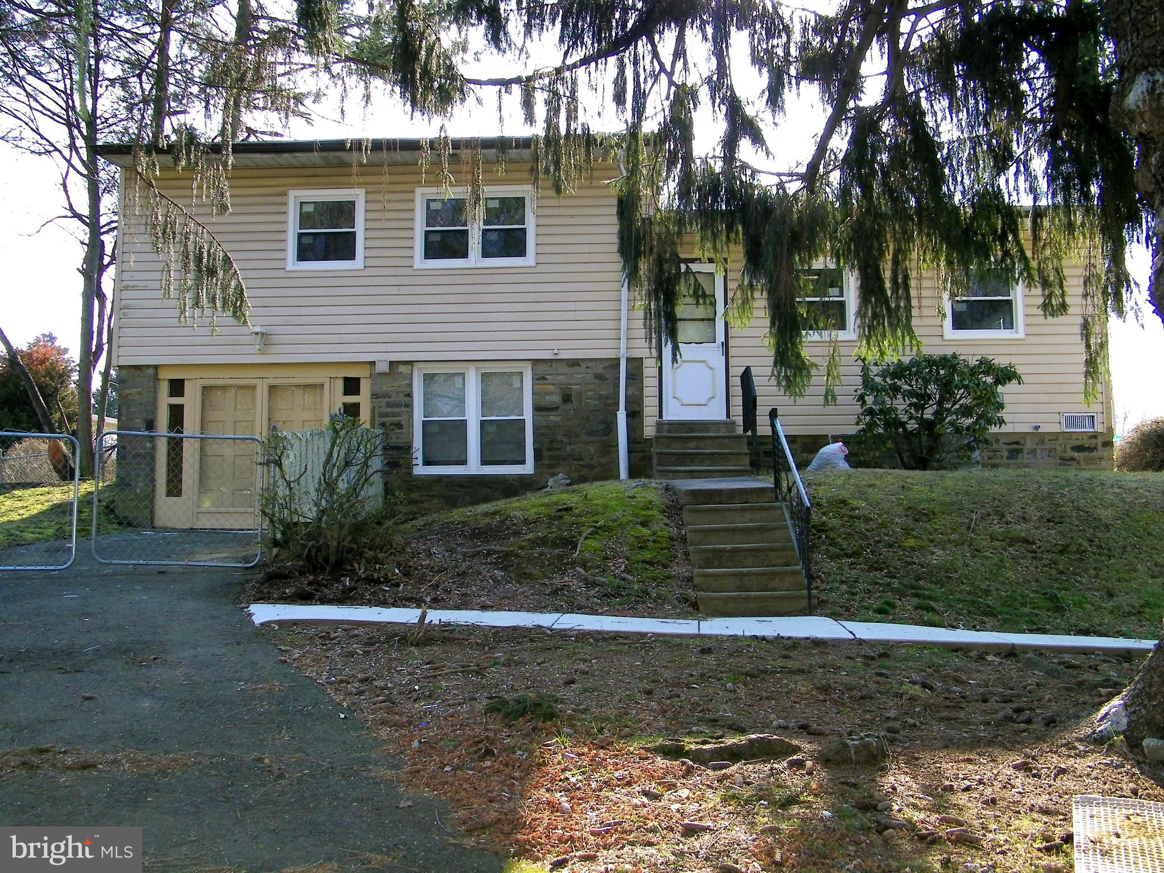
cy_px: 436
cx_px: 582
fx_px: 1143
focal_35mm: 34
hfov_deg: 54.0
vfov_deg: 41.8
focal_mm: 6
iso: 80
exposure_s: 1/320
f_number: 3.6
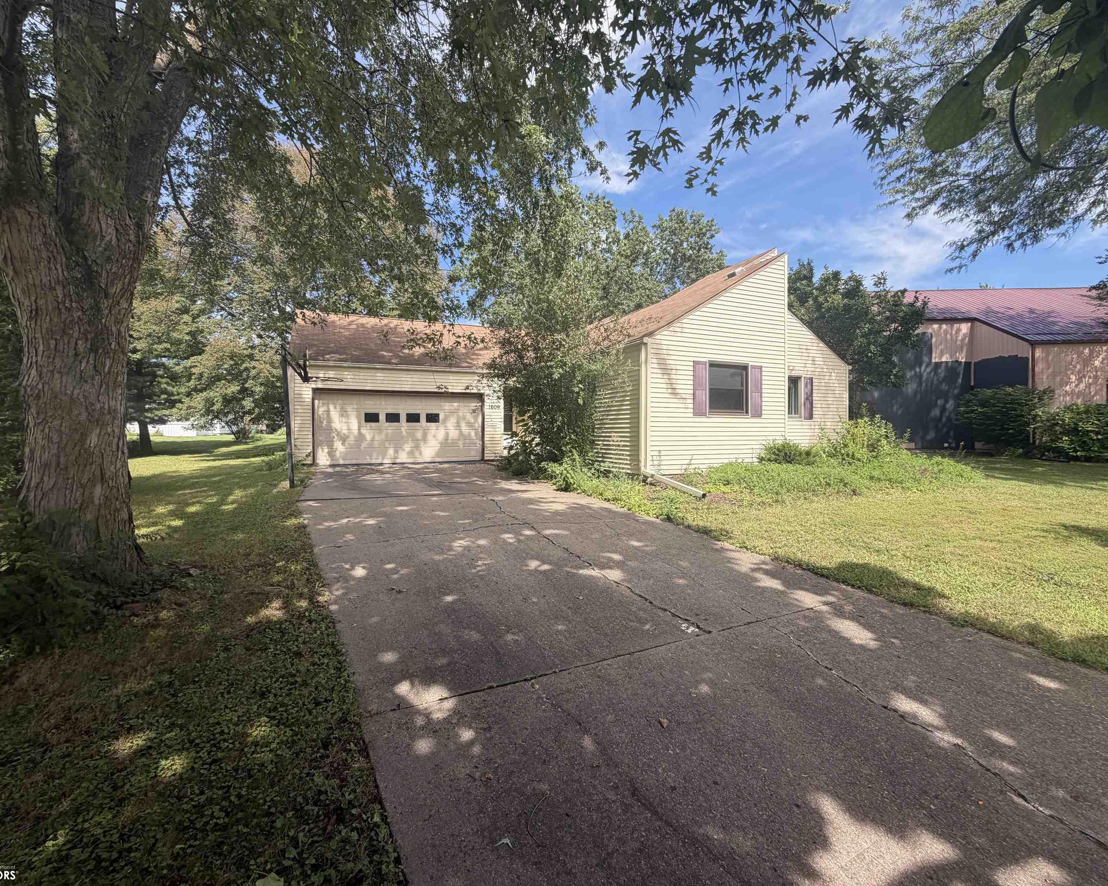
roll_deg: +0.1
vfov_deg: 84.0
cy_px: 432
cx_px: 540
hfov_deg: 96.8
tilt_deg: -1.2
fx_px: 492
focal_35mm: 15
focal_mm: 2.22
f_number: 2.2
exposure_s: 1/602
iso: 40
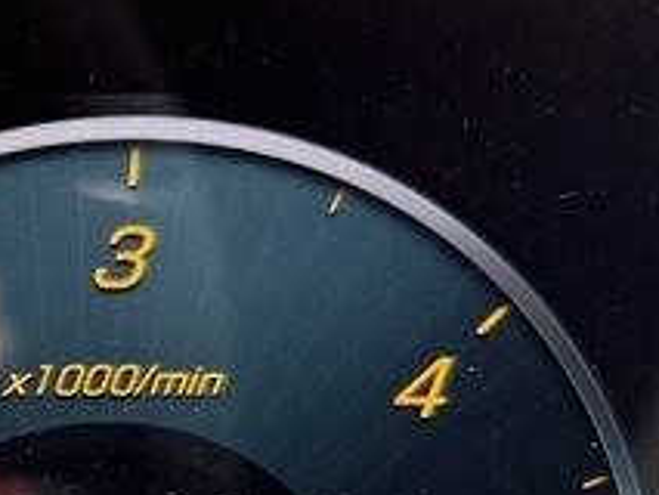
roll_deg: -1.2
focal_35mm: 162
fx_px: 3086
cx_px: -1024
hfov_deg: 10.2
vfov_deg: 9.1
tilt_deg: -21.5
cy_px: 600
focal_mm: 6.76
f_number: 1.78
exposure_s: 1/338
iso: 100
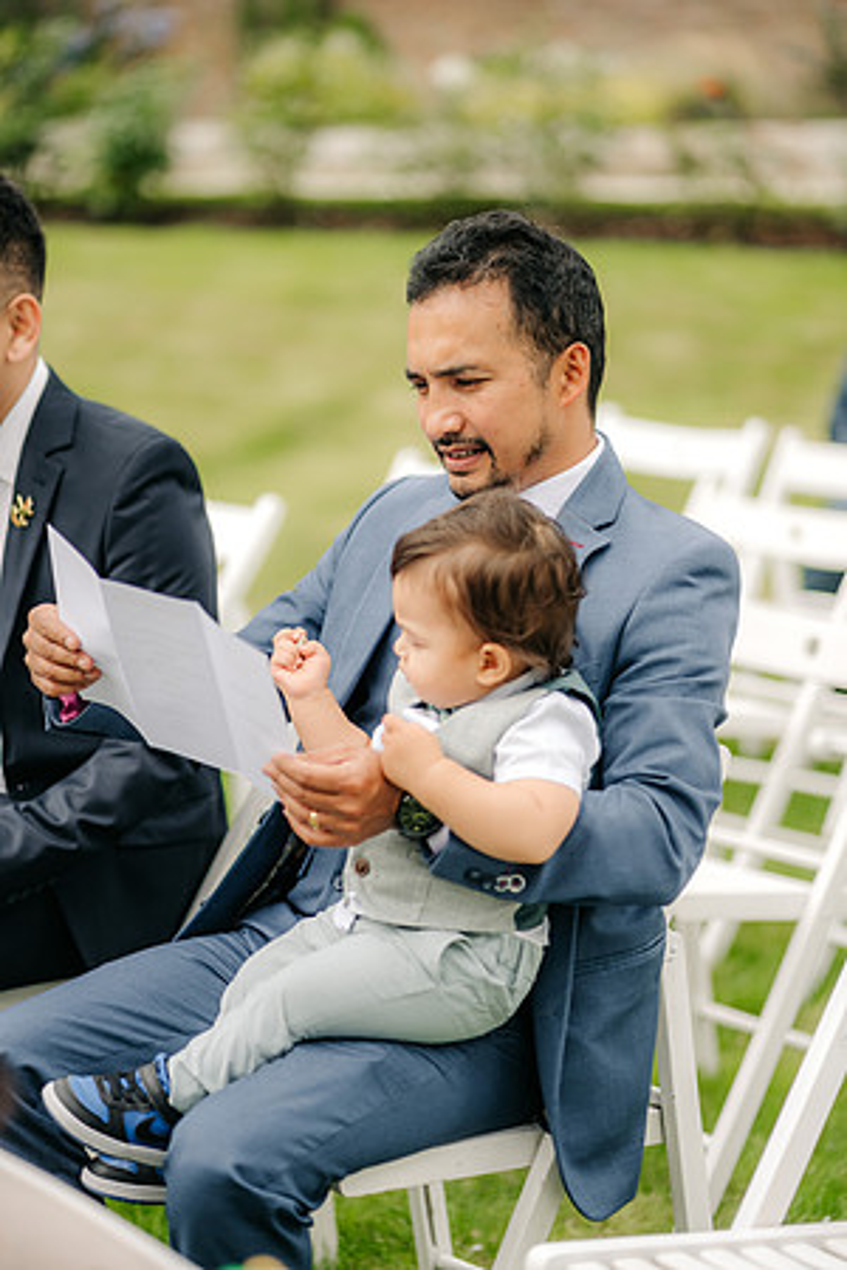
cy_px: 635
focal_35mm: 85
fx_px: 3000
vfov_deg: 23.9
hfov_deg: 16.1
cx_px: 424
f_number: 2
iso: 100
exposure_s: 1/1000
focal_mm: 85
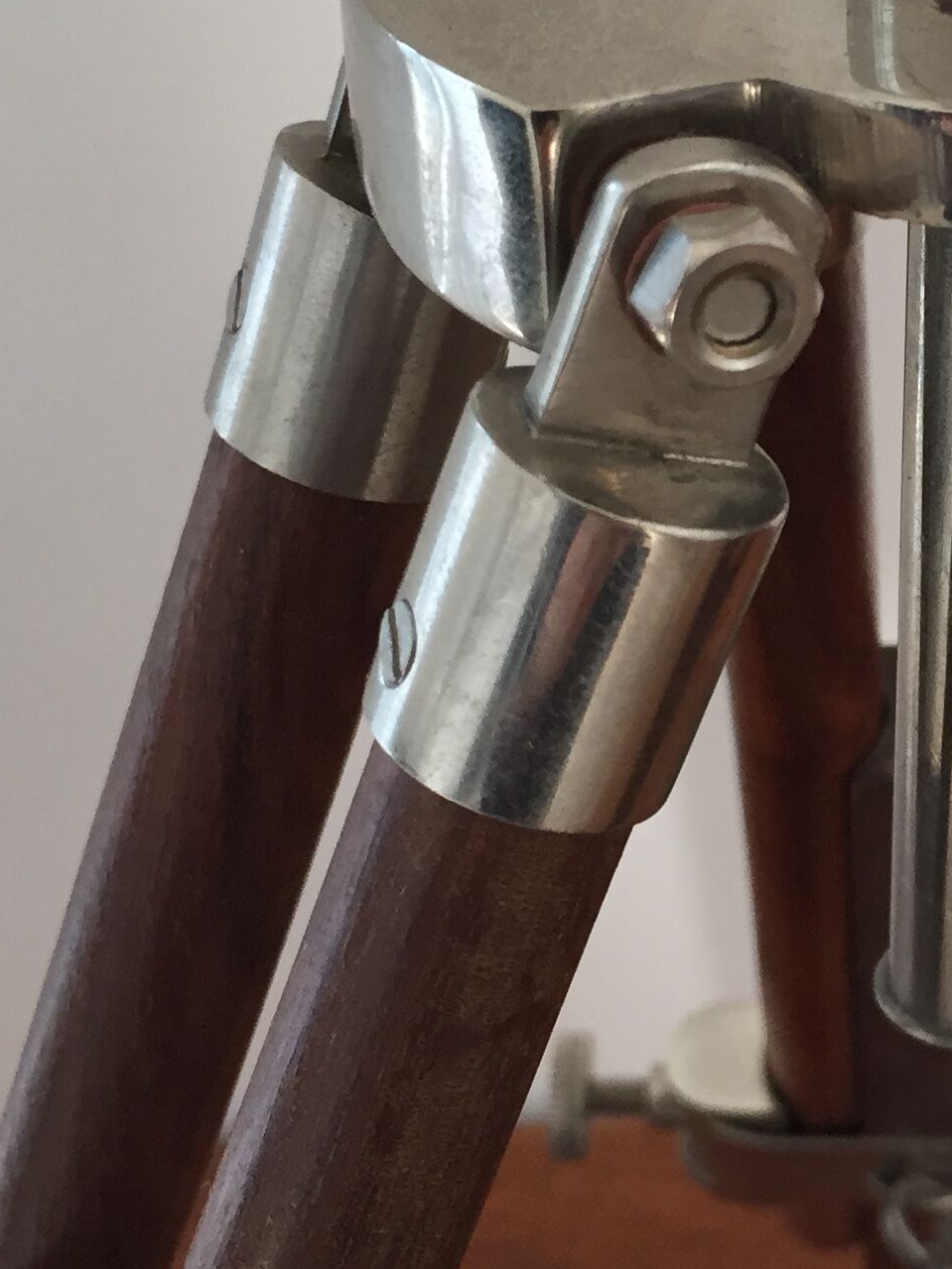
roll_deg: -1.7
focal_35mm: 74
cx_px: 1020
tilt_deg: -31.9
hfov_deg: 19.2
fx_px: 2714
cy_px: 535
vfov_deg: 26.3
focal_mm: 4.15
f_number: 2.2
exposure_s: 1/33
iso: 40
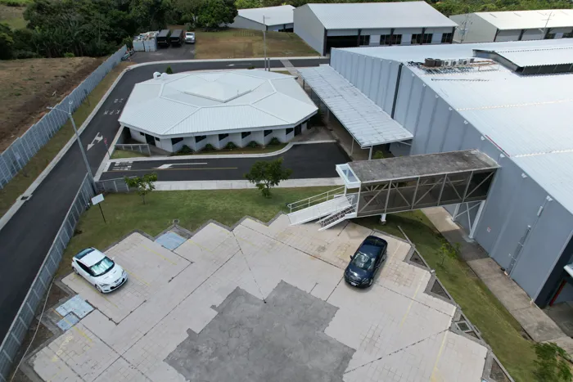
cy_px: 191
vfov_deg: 57.2
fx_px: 350
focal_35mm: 22
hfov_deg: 78.6
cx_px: 286
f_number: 2.8
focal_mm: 8.38
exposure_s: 1/2000
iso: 150
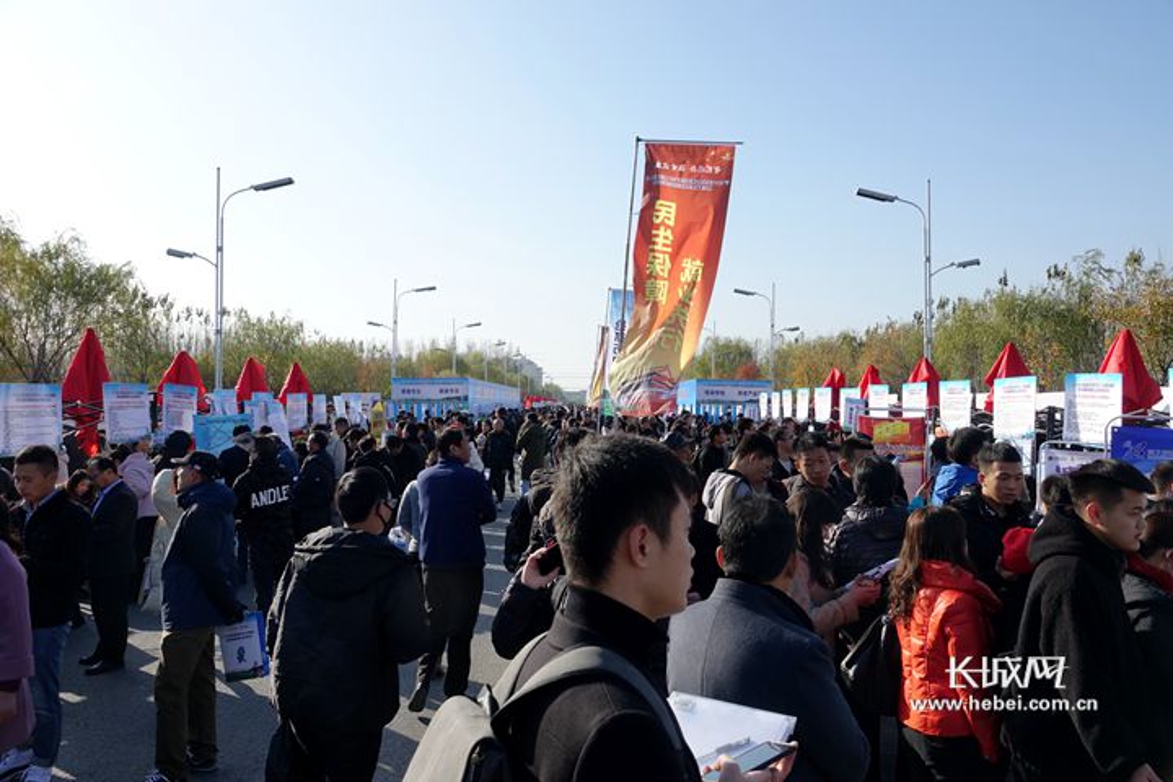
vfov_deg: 45.0
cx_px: 586
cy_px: 391
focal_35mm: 29
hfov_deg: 63.7
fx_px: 945
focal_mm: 10.59
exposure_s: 1/640
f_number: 4
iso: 100
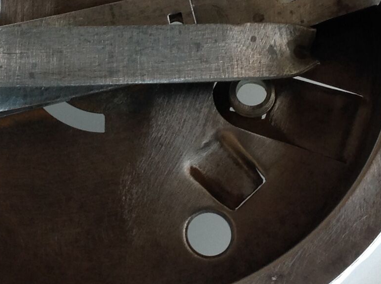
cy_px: 65
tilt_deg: -75.0
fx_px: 1286
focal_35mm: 117
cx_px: 80
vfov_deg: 12.6
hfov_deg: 16.7
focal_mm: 4.28
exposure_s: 1/30
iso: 50
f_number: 2.4
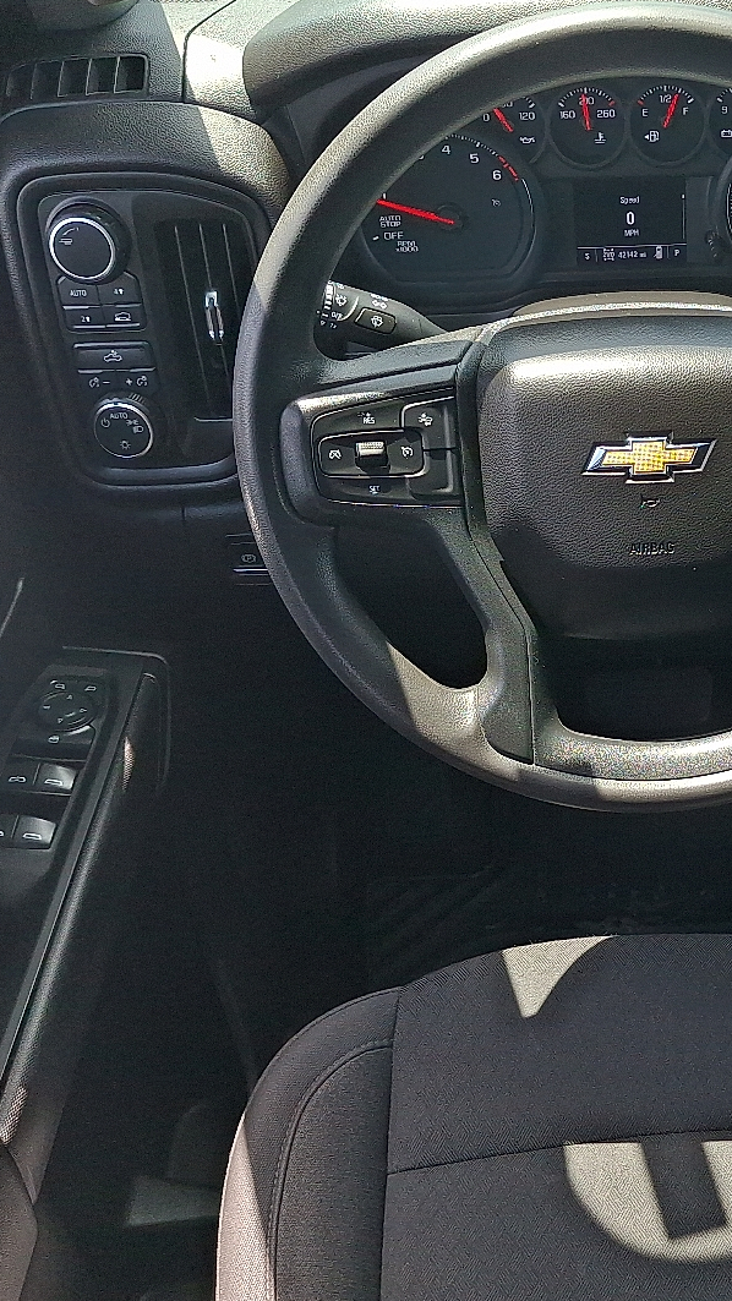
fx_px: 1415
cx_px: 716
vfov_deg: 49.4
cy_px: 672
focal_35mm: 41
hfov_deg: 27.5
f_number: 1.8
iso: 30
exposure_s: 1/455
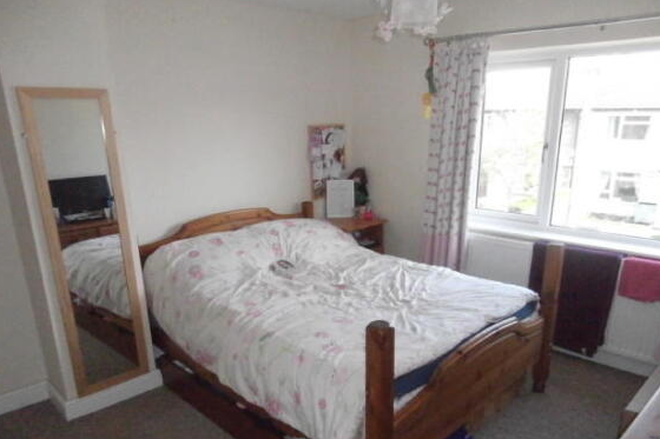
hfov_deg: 69.4
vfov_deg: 49.3
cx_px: 338
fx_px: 476
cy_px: 255
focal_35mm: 26
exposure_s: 1/800
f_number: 3
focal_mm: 4.2
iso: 1600
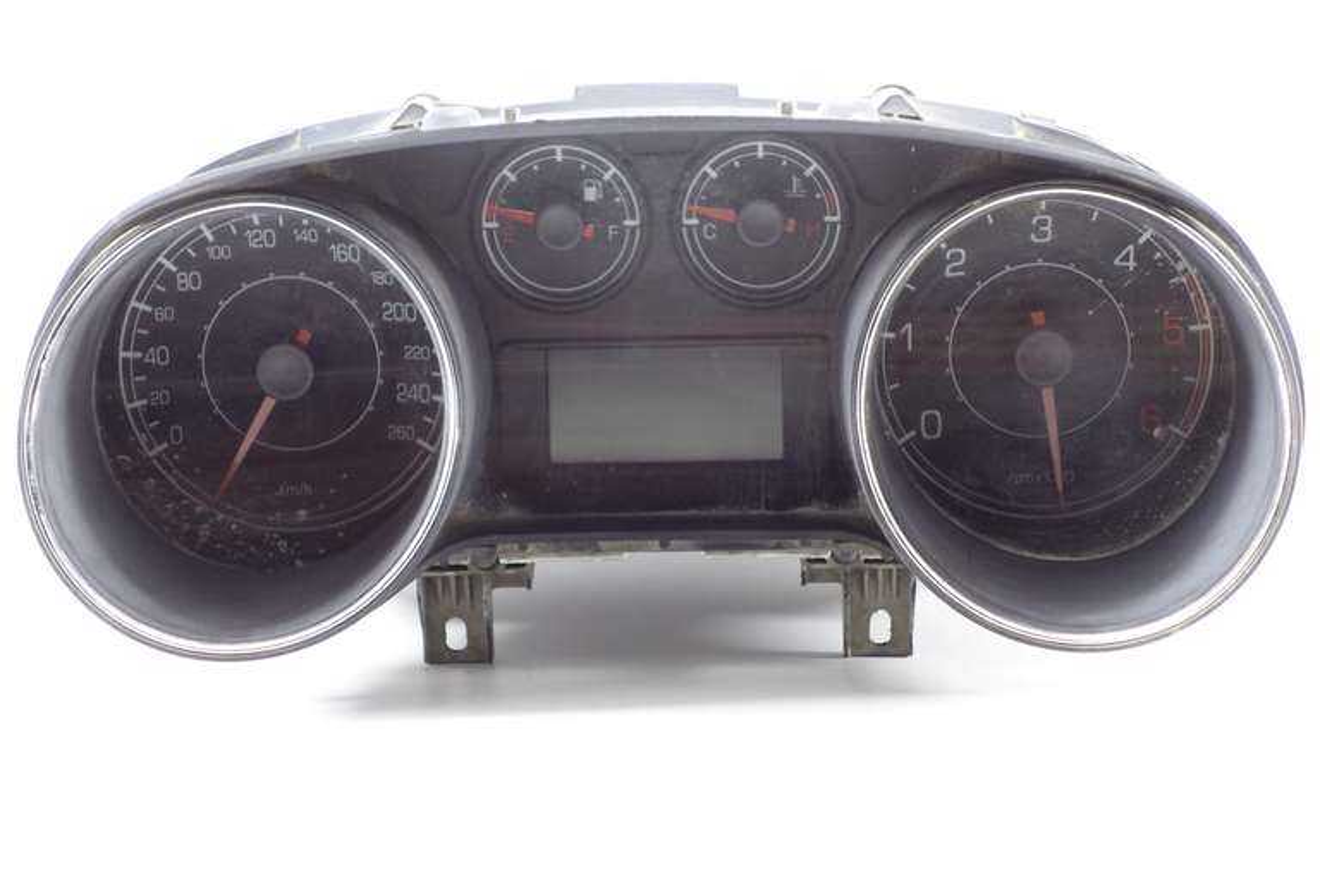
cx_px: 660
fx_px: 3116
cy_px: 440
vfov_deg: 16.1
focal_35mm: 85
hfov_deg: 23.9
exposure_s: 1/20
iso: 800
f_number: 4.5
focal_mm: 31.48
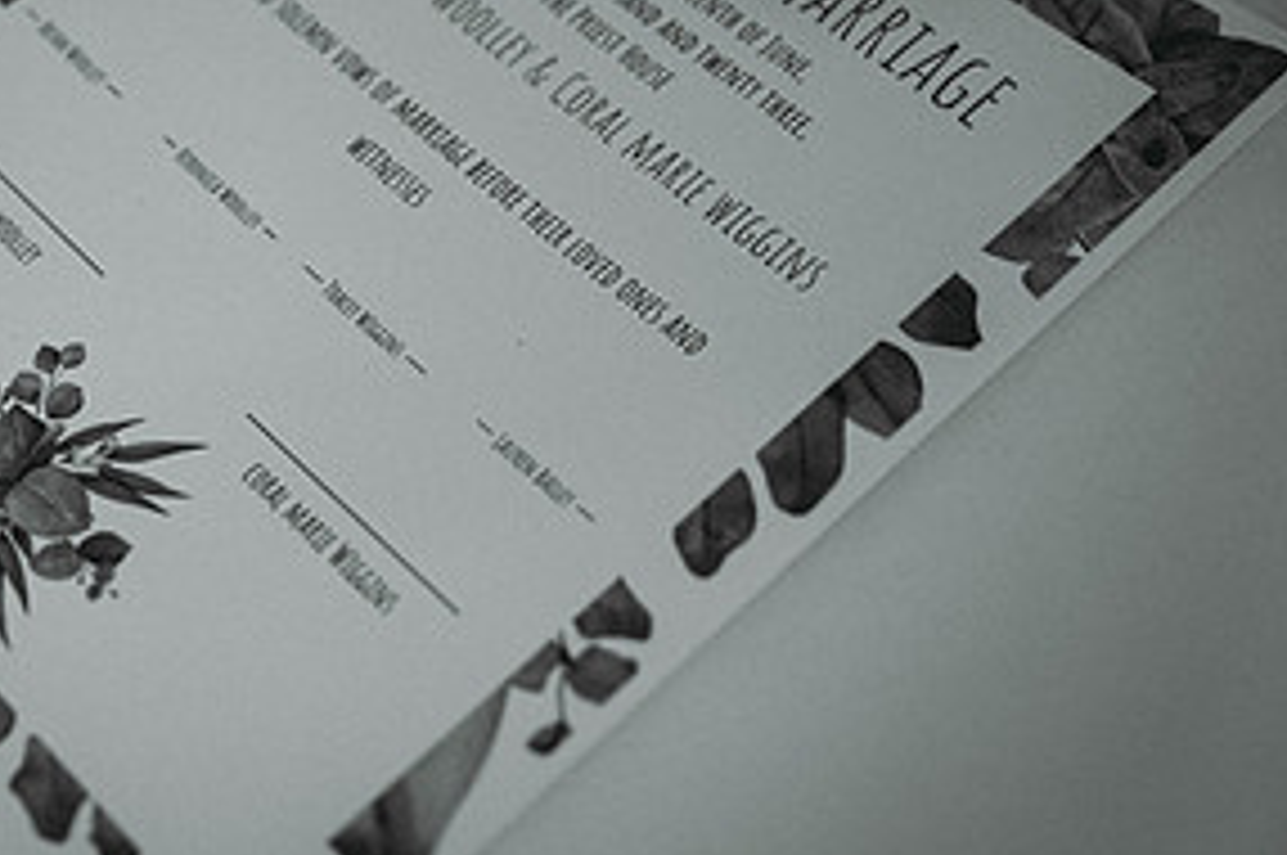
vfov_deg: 18.9
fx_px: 2535
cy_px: 140
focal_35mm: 71
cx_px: 153
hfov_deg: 27.6
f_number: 1.8
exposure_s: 1/200
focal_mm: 35
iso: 140
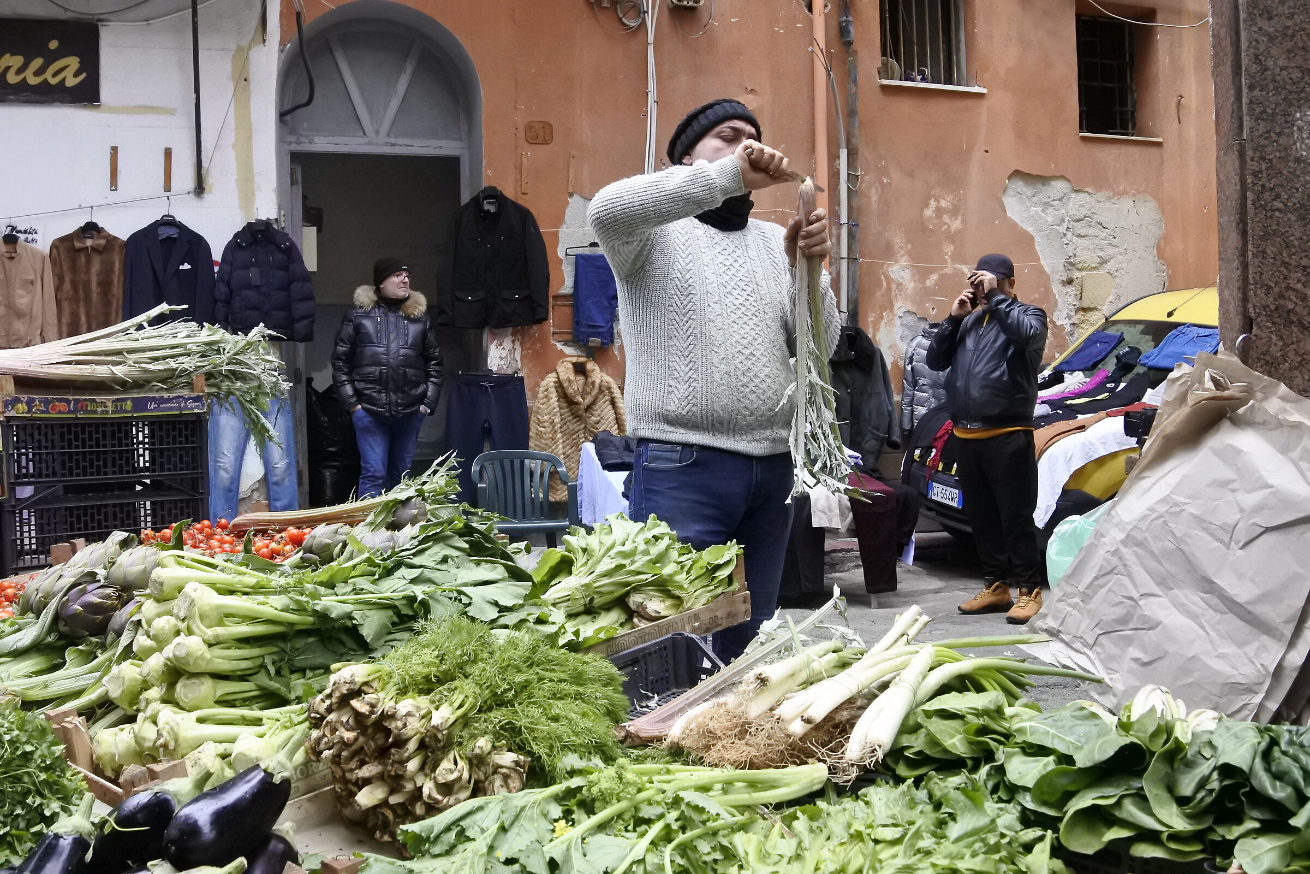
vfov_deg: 41.1
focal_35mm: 32
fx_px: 1164
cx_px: 655
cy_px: 437
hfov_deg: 58.7
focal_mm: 12
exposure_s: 1/400
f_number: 10
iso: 1600
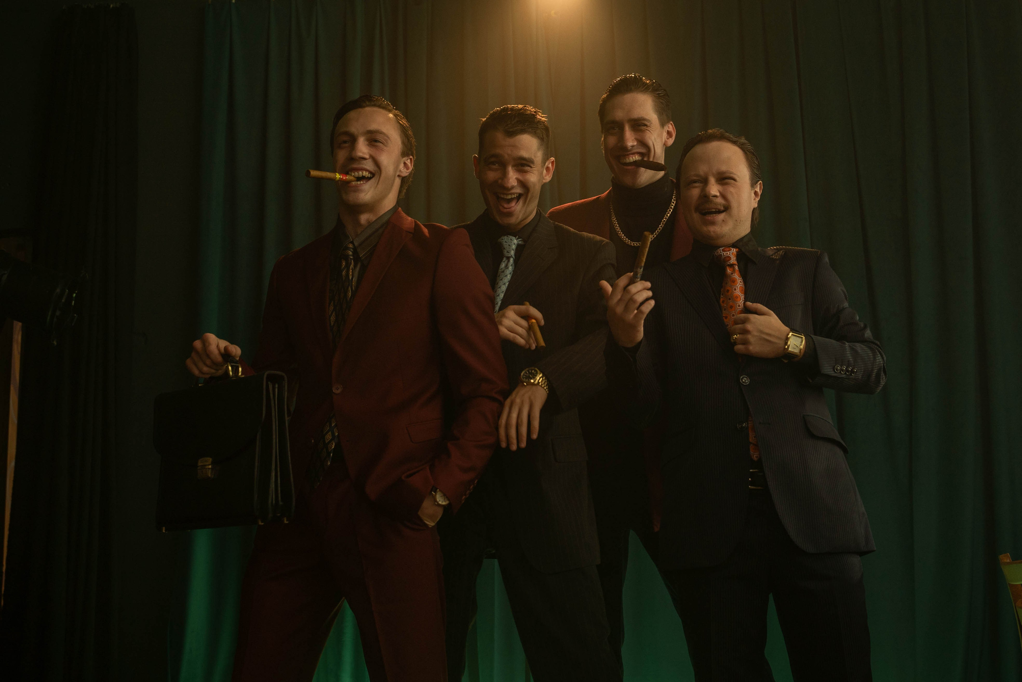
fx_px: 1363
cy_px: 341
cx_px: 511
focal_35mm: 48
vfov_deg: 28.1
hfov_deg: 41.1
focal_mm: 32
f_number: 2.8
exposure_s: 1/100
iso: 400
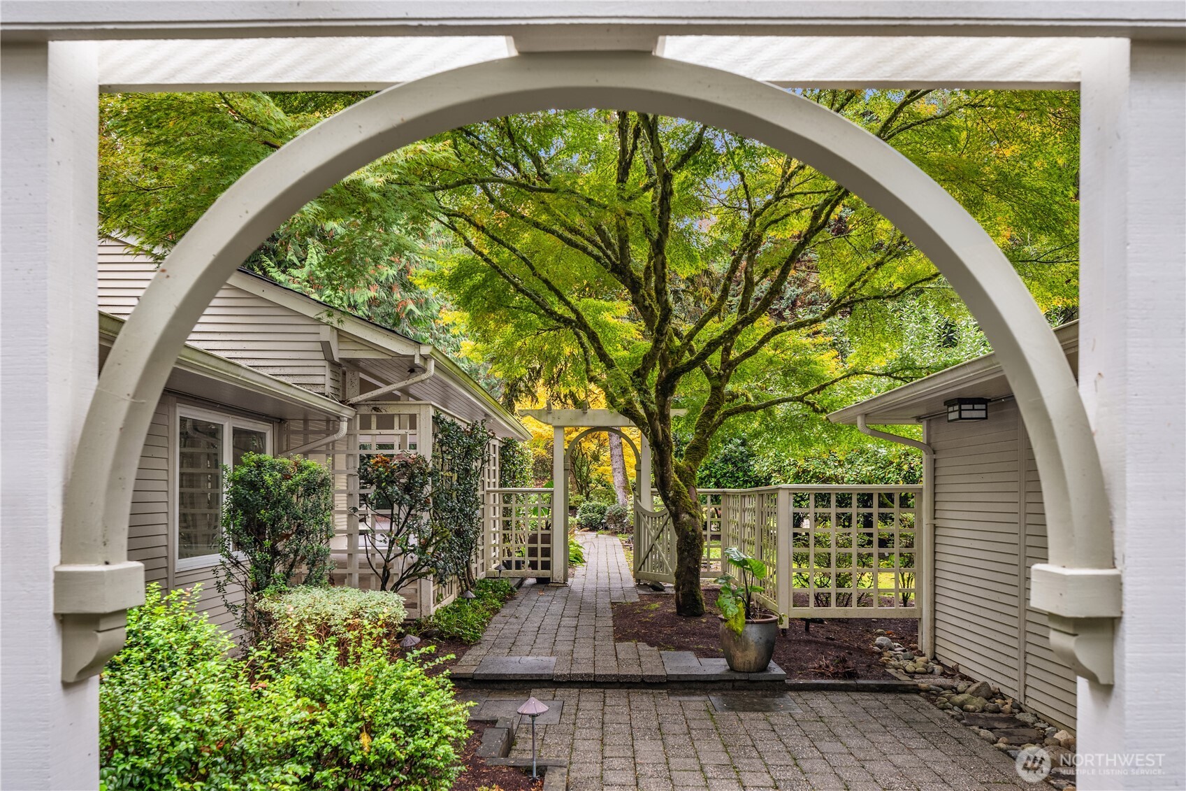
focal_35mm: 24
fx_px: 791
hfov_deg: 73.7
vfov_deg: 53.1
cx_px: 593
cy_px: 396
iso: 320
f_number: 7.1
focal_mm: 24
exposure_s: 1/25
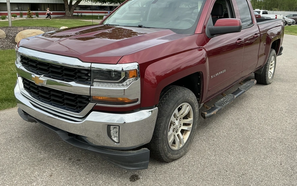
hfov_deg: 62.9
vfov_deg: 41.7
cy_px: 76
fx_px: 243
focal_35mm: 30
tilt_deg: -14.9
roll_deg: +0.0
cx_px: 148
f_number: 1.8
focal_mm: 3
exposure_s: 1/1098
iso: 25
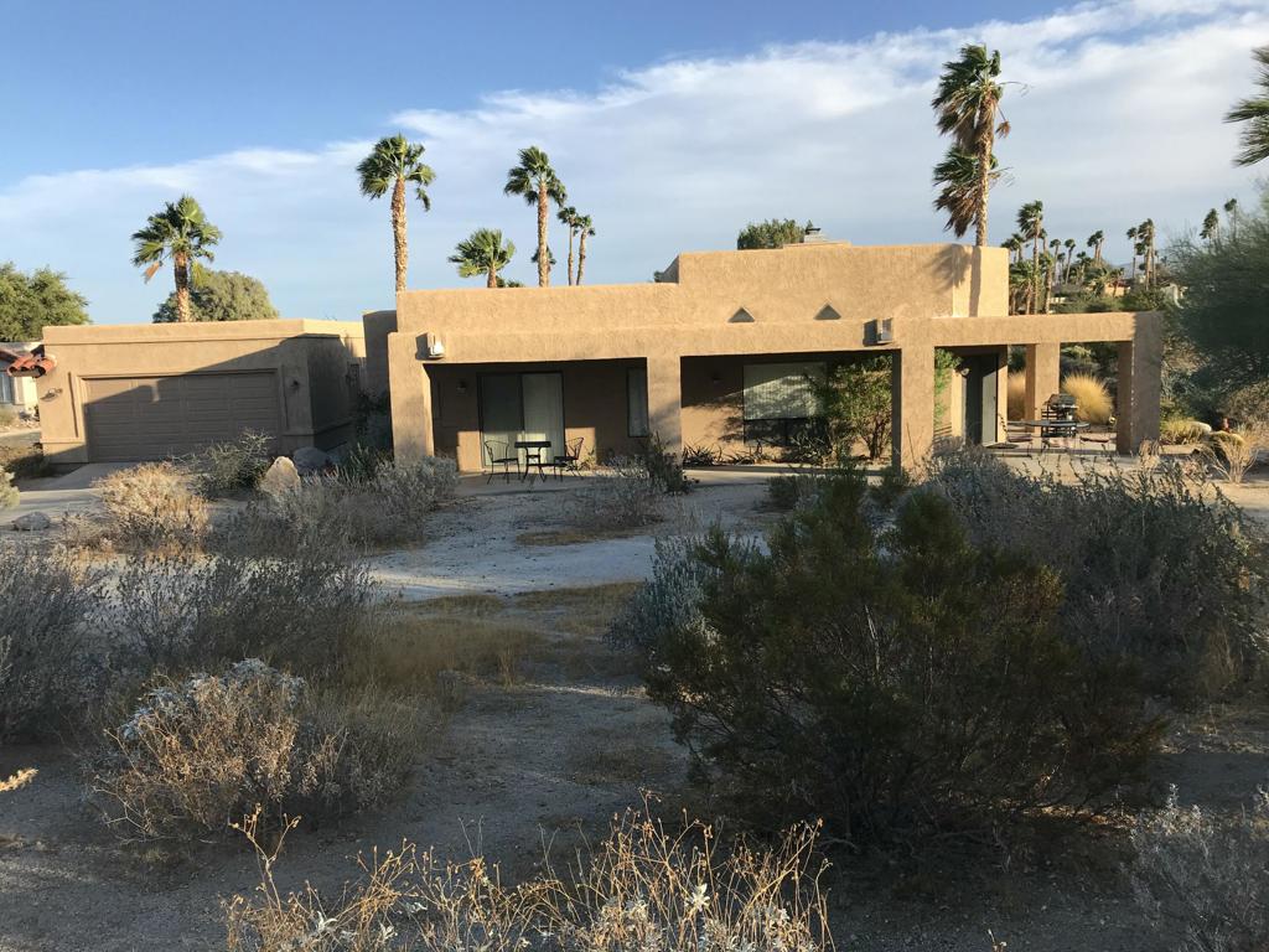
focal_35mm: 28
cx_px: 634
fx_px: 1026
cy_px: 476
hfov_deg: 63.4
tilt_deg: -7.3
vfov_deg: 49.7
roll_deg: +1.5
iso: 20
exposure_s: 1/1451
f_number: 1.8
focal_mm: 3.99
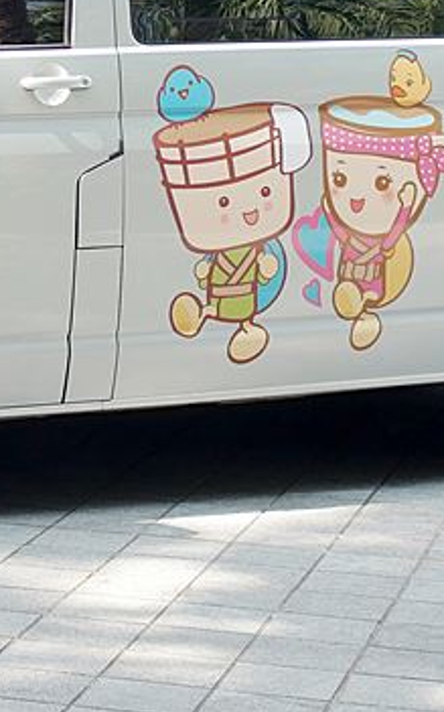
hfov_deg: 8.6
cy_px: -11
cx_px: -14
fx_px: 2927
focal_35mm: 151
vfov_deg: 13.7
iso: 200
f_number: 2.2
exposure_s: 1/500
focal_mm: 25
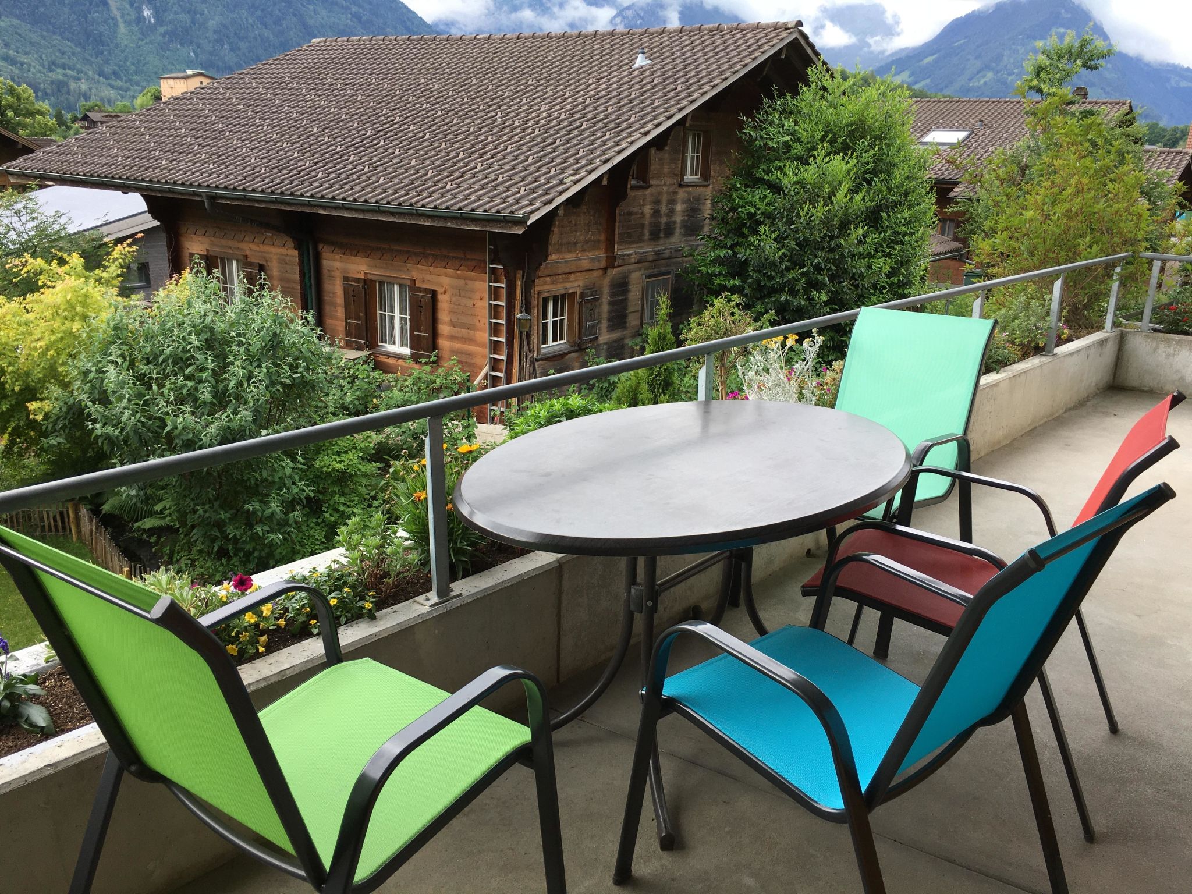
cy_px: 447
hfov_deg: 61.7
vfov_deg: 48.2
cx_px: 596
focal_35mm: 29
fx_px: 999
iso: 25
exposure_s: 1/334
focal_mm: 4.15
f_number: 2.2
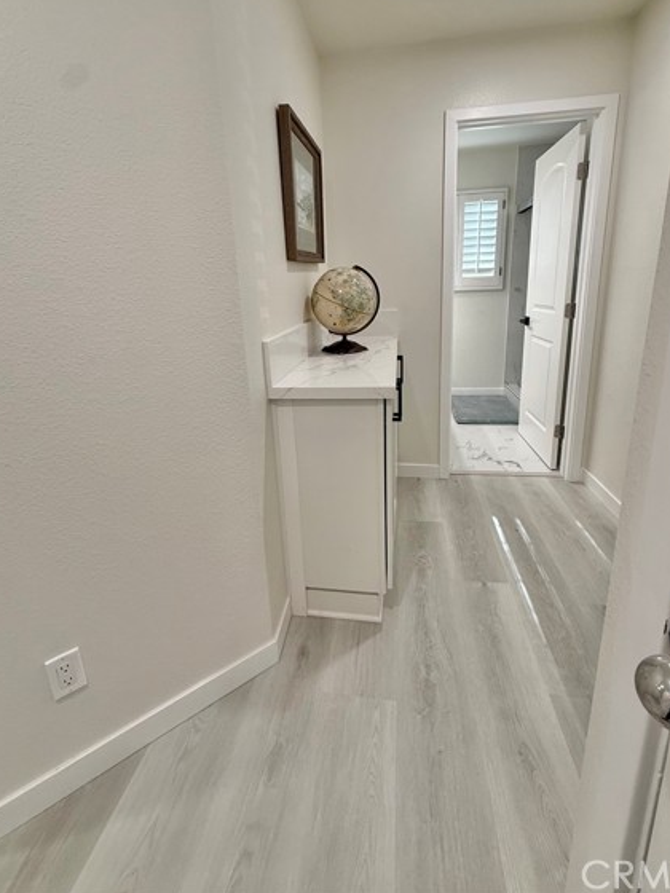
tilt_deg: -13.2
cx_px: 337
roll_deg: +3.2
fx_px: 413
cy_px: 387
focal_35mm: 16
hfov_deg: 78.1
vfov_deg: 94.0
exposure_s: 1/120
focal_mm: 2.22
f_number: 2.2
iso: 160
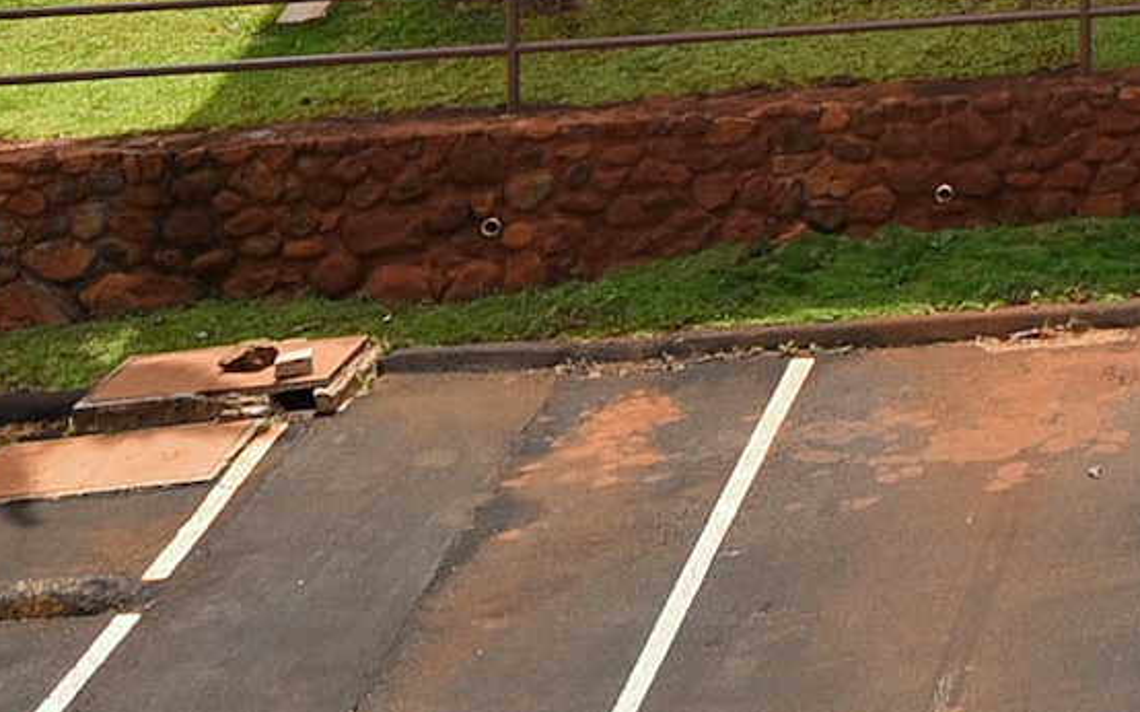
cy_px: -887
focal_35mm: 106
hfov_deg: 15.7
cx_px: 2266
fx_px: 3293
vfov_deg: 10.8
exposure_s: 1/200
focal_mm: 16
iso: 100
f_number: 11
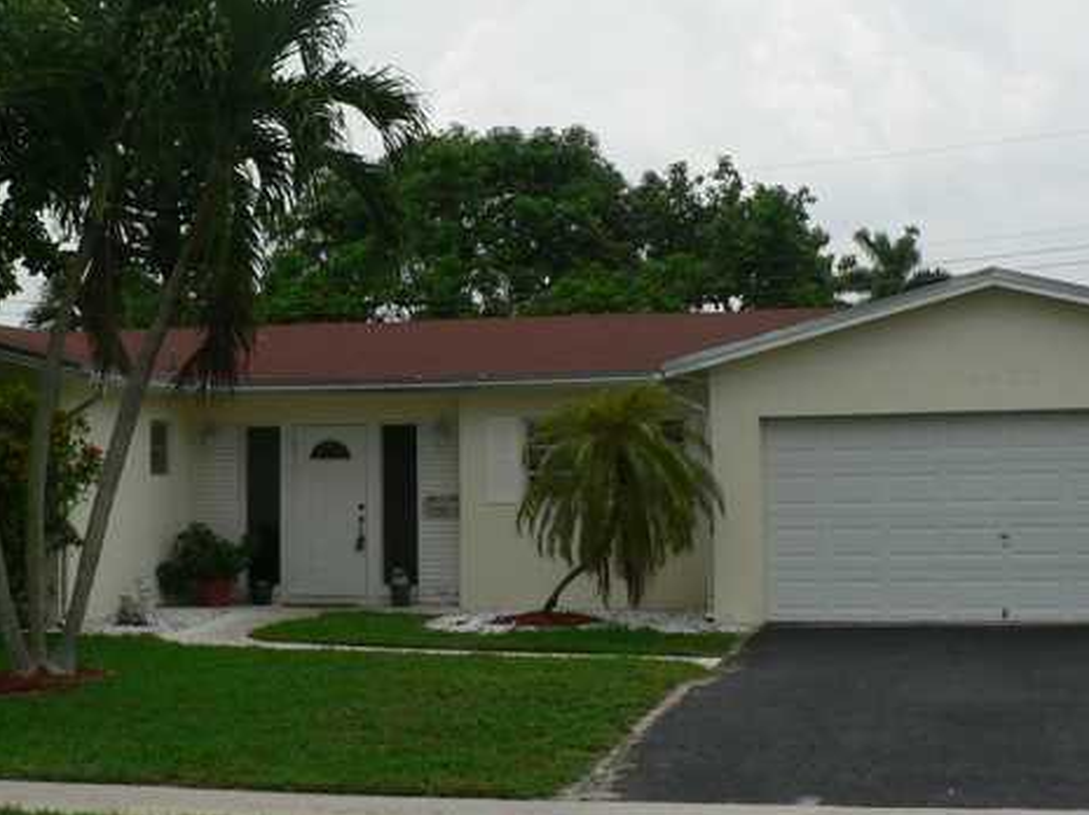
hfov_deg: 31.1
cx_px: 440
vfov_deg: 23.5
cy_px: 286
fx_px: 1949
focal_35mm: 62
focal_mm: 6
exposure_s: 1/400
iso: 80
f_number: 5
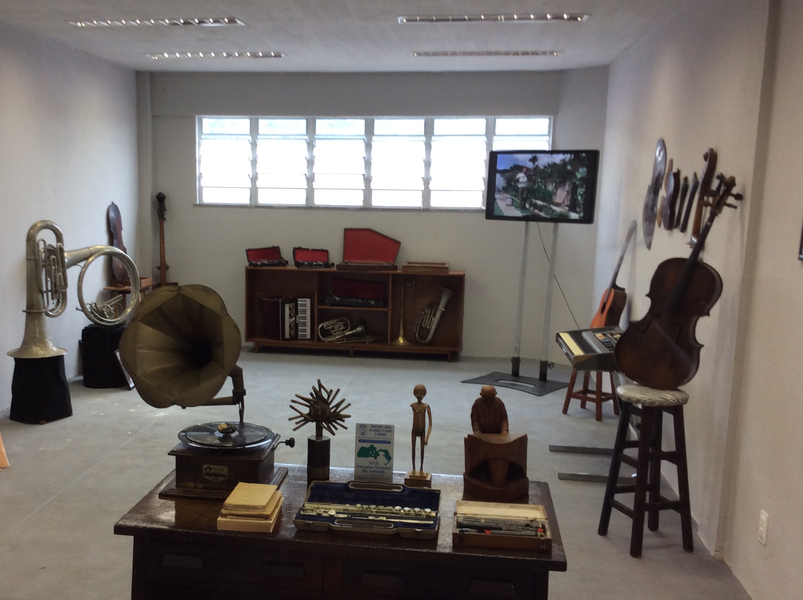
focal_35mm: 40
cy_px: 353
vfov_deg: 35.8
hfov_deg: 46.5
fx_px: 927
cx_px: 308
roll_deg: +0.5
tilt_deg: -13.0
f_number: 2.4
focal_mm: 3.3
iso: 32
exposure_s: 1/24
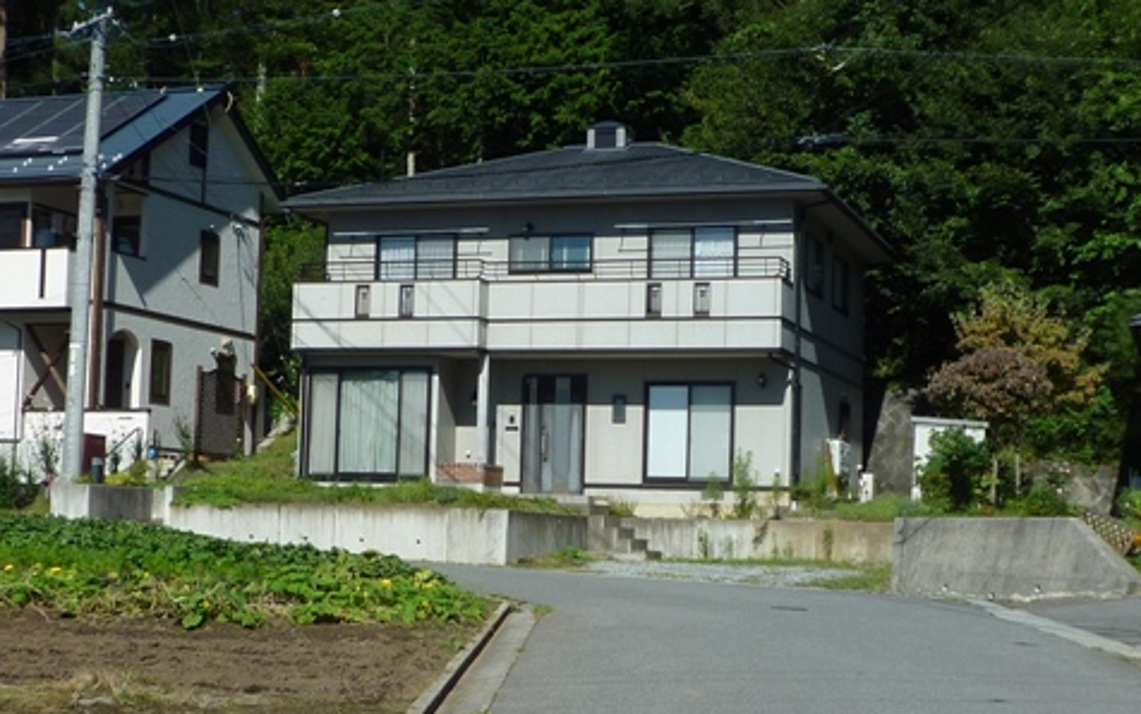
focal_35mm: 63
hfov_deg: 32.5
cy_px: 419
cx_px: 570
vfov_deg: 20.6
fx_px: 1960
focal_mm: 5.3
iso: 80
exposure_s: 1/800
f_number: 4.5
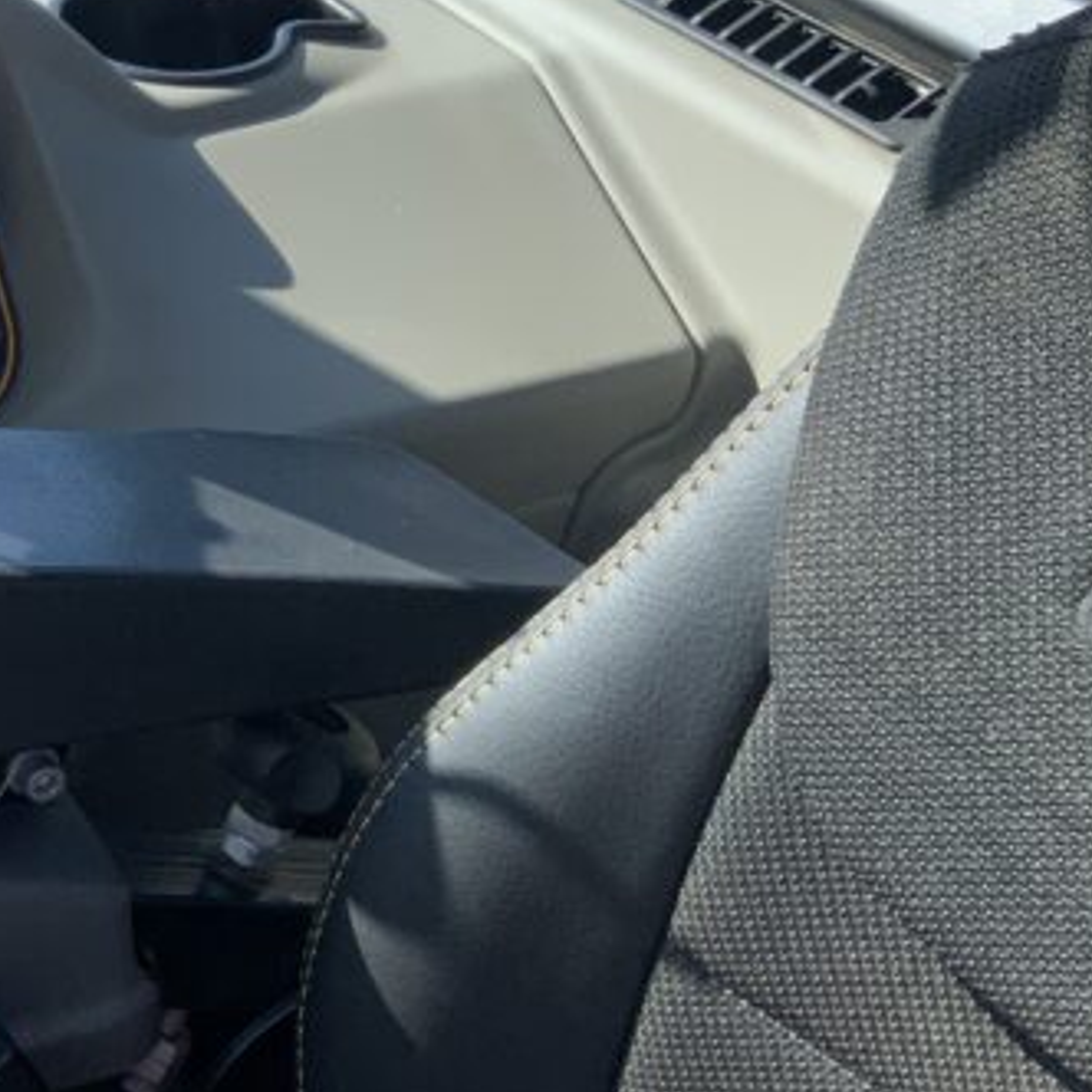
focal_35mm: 79
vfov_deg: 21.8
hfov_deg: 19.9
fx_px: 2820
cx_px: -388
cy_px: 375
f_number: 1.8
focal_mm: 3
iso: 16
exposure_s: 1/514
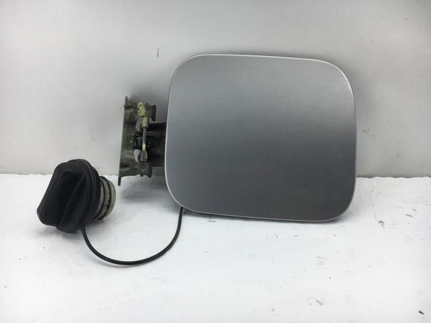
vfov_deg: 48.2
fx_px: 361
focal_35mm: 29
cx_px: 216
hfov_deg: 61.7
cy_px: 162
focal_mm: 4.15
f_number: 2.2
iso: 25
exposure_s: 1/223
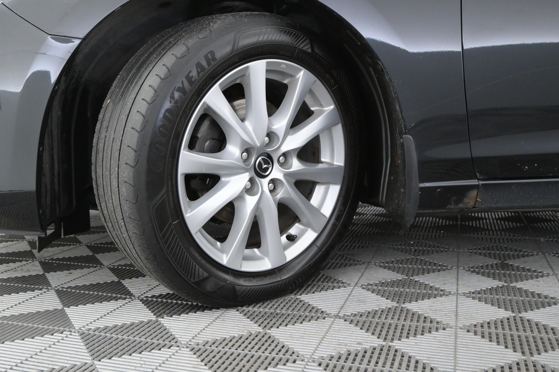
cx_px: 243
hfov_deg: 48.7
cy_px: 141
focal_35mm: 40
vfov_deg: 33.5
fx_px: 615
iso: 2500
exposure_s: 1/60
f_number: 4
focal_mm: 21
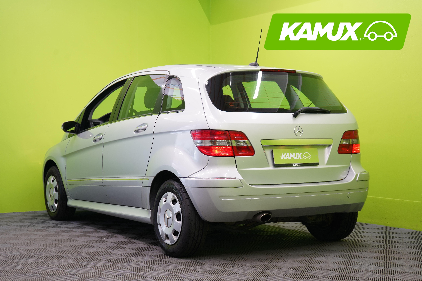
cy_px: 140
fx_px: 692
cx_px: 211
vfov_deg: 23.0
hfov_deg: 33.9
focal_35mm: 59
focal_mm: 59
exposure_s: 1/30
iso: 400
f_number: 5
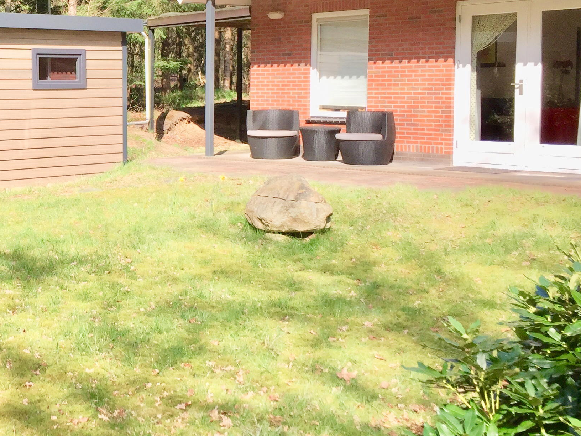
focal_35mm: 58
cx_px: 32
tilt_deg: -2.2
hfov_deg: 31.3
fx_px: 973
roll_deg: +0.0
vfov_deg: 25.1
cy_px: 140
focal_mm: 4.15
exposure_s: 1/775
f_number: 2.2
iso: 32
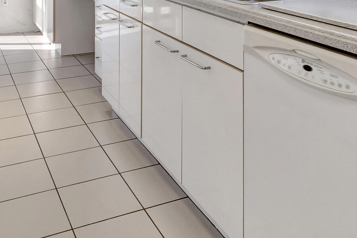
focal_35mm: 42
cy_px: -64
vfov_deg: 27.2
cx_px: 163
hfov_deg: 46.4
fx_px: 416
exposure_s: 1/25
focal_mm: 10
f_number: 8
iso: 500
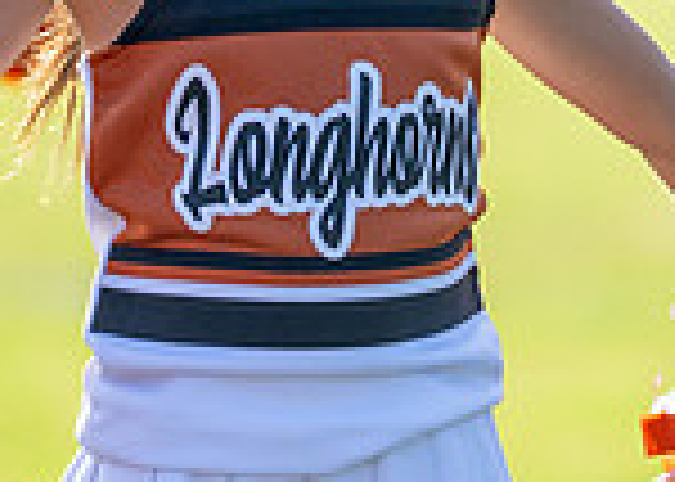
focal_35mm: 905
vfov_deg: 1.6
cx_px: 354
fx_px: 17342
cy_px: -89
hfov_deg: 2.2
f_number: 2.8
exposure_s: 1/2000
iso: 200
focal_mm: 200
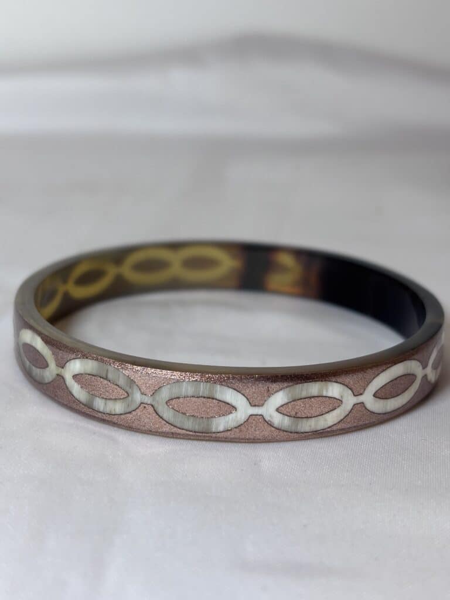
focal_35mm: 52
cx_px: 225
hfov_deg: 28.0
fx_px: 901
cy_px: 300
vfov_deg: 36.8
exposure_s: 1/150
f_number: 1.6
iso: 32
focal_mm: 5.96
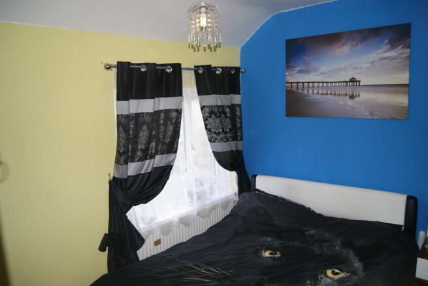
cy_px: 143
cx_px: 214
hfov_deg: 67.4
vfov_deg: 48.0
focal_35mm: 27
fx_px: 321
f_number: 4
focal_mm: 18
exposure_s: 1/160
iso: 250
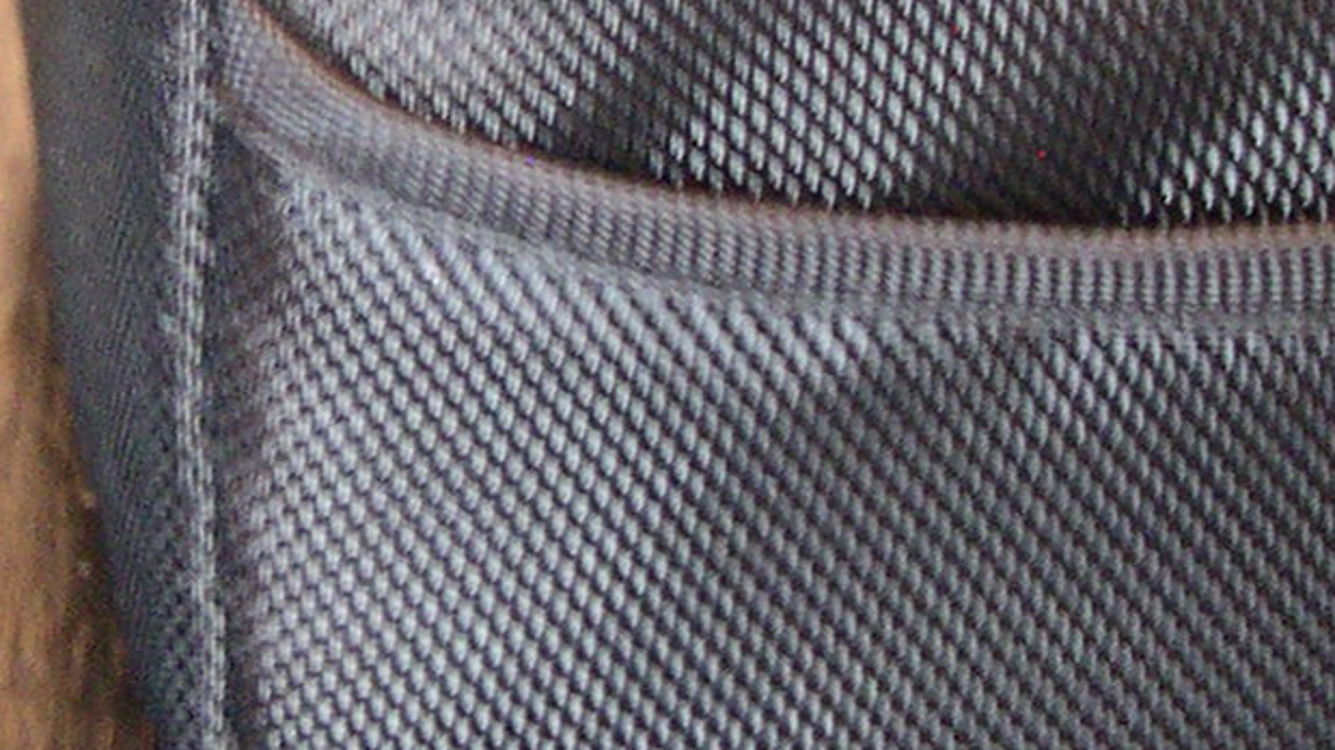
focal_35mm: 152
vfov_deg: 7.9
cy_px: 22
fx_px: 5380
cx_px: 444
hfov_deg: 14.1
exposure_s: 1/1.9
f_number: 2.8
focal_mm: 8
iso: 400
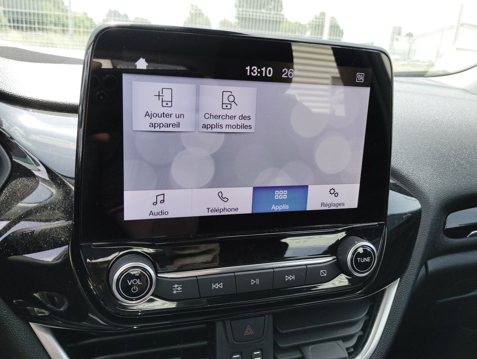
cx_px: 238
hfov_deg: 61.6
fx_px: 400
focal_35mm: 29
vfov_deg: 48.3
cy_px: 180
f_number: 1.8
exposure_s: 1/248
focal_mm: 4.25
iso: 50
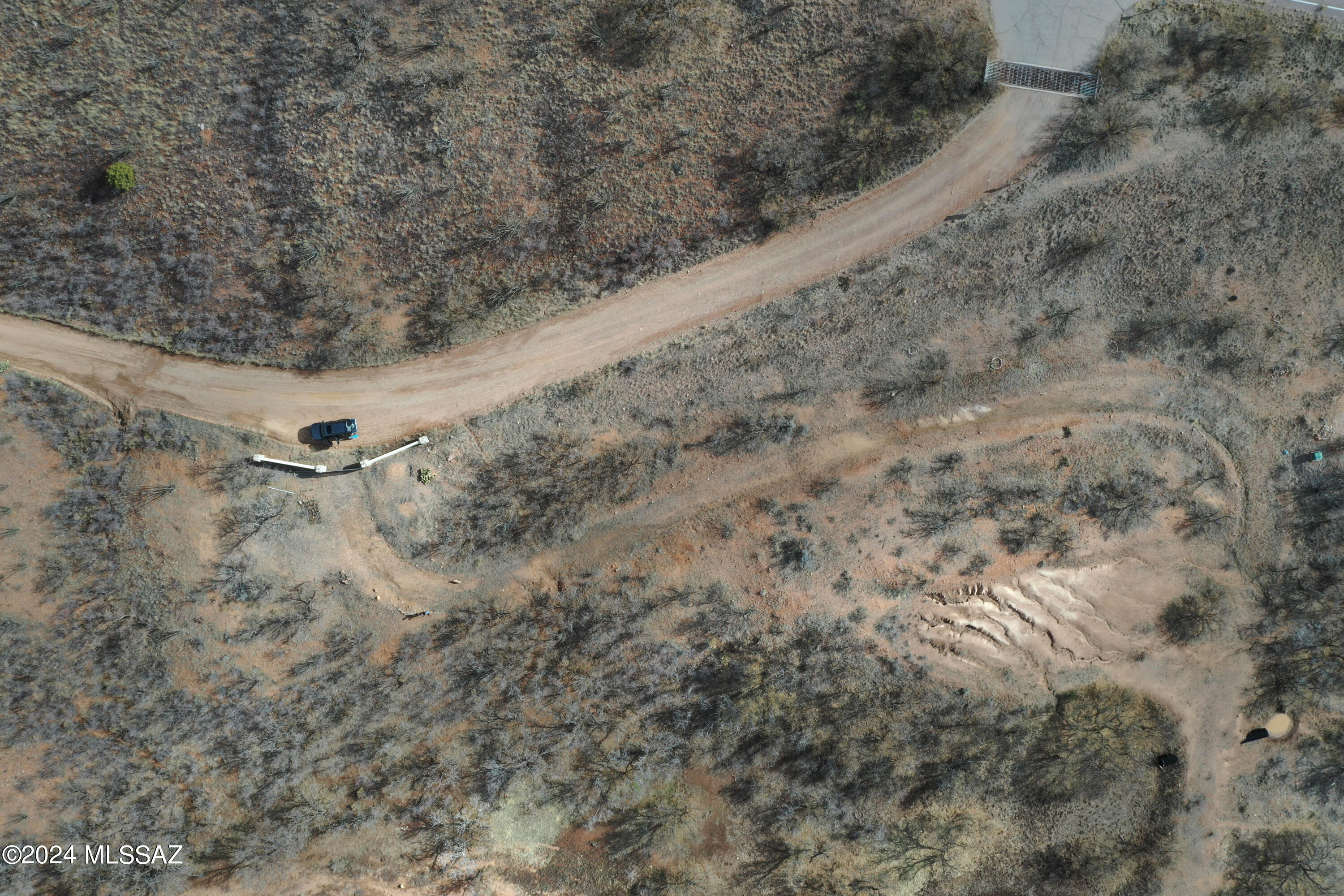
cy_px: 448
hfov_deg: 65.5
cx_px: 672
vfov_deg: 46.4
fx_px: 1045
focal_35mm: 28
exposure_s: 1/160
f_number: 10
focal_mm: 10.26
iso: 100
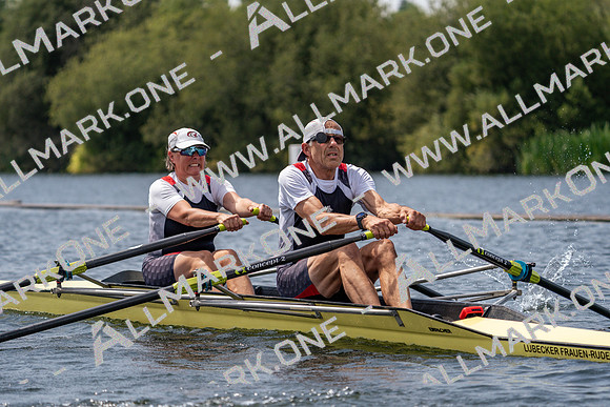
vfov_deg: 6.9
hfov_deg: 10.3
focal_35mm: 200
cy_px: 204
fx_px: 3390
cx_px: 305
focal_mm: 200
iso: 200
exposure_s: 1/1600
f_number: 5.6
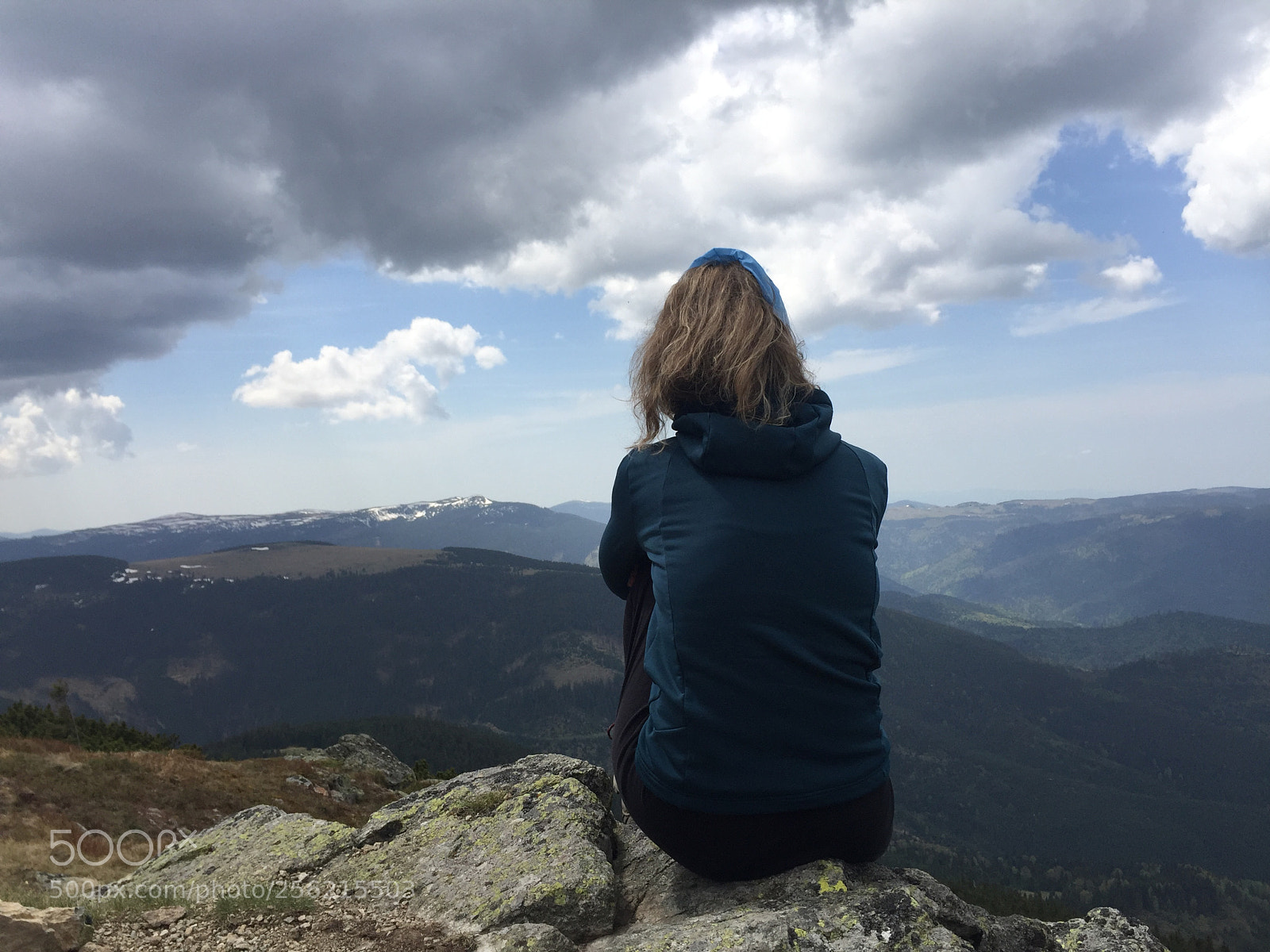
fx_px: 1064
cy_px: 476
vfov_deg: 48.2
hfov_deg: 61.7
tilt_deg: -0.5
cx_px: 635
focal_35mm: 29
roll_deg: +1.9
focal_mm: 4.15
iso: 32
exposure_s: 1/2198
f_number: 2.2
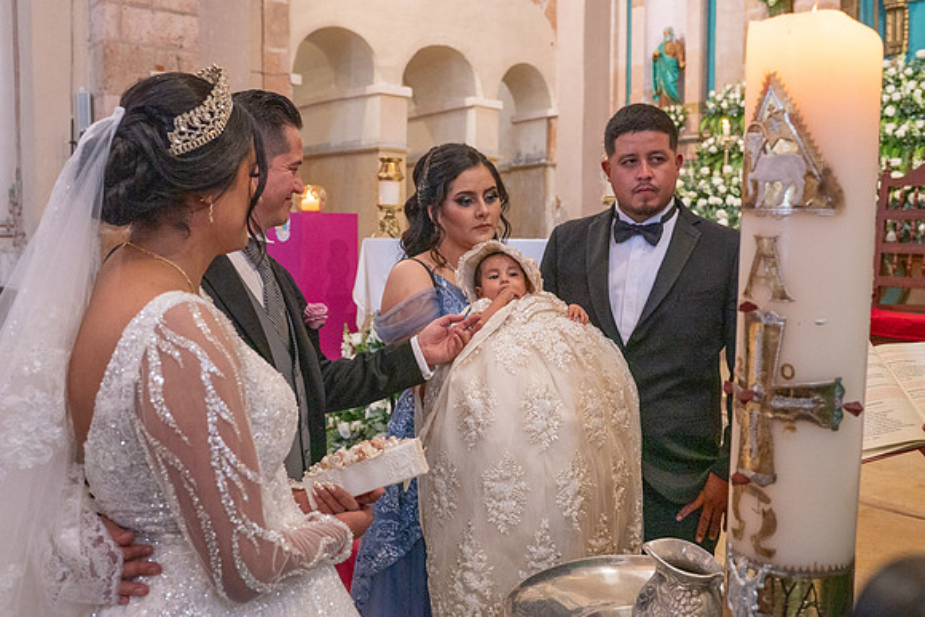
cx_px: 462
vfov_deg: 37.9
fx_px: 899
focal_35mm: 35
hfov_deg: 54.4
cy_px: 308
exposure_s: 1/100
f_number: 5
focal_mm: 35
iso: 2500
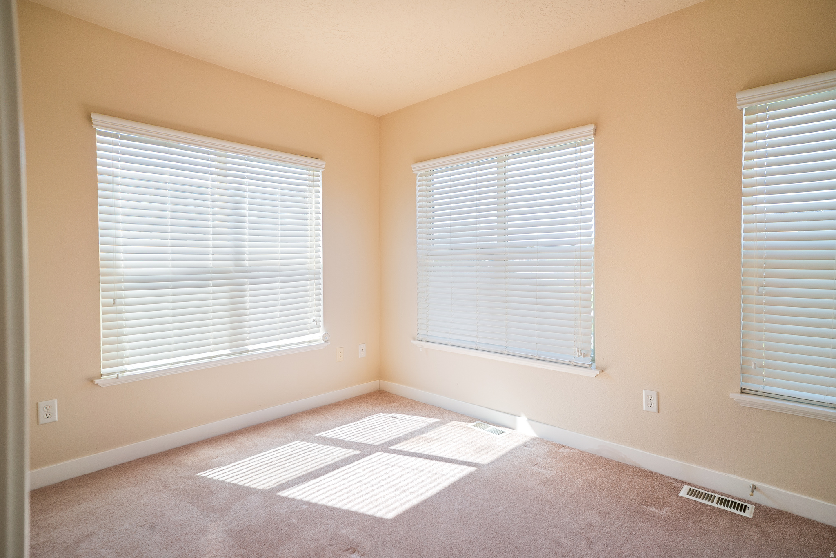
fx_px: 418
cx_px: 418
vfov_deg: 67.5
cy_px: 279
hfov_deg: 90.0
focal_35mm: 18
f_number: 8
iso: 320
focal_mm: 18
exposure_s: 1/30
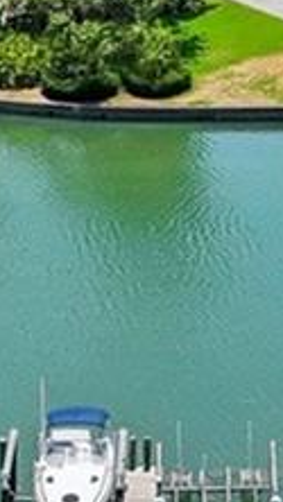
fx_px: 2506
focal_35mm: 188
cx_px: 86
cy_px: 346
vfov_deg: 11.4
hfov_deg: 6.5
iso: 400
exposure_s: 1/8000
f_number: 2.8
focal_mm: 12.3
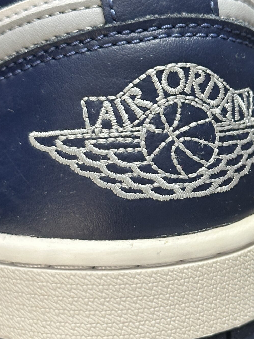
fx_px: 900
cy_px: 194
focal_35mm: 92
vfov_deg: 21.3
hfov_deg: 16.0
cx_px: 171
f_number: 1.78
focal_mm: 6.86
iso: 250
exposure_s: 1/33
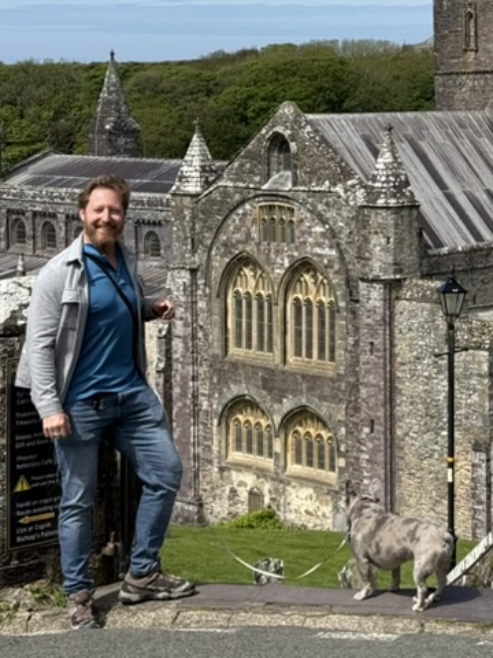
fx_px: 911
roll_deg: -0.3
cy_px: 329
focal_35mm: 48
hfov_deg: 30.3
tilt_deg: +3.2
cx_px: 246
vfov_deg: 39.7
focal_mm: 6.76
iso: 64
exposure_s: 1/4587
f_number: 1.78
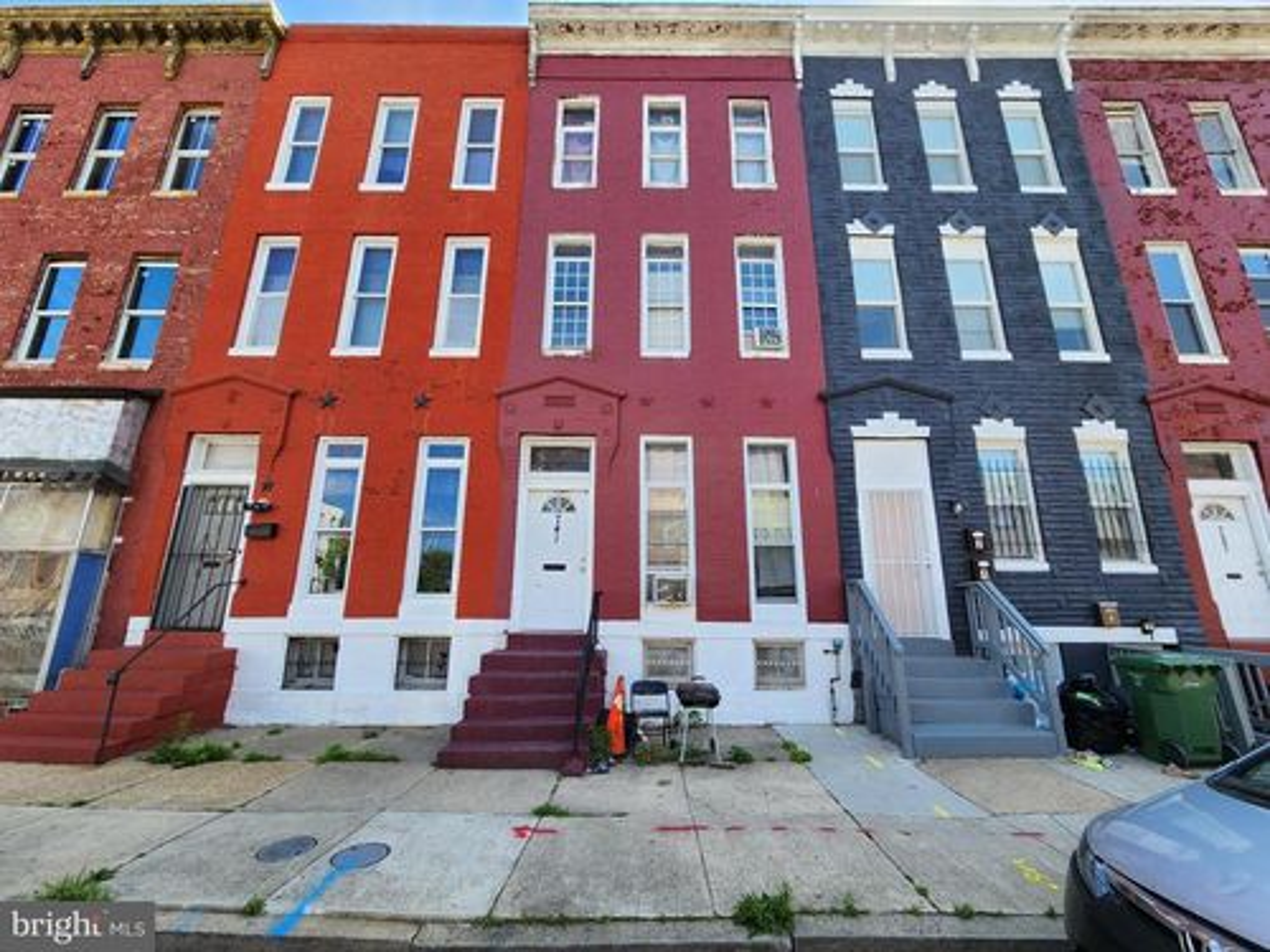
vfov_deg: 89.9
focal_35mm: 13
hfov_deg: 106.2
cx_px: 635
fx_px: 477
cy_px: 476
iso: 50
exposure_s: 1/365
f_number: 2.2
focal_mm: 2.2
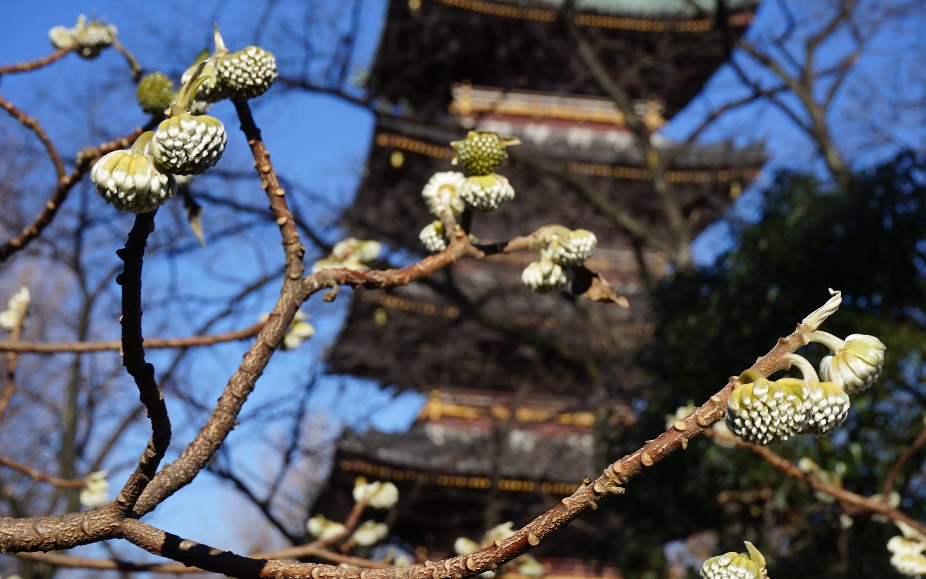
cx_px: 466
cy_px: 292
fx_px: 1893
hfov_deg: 27.5
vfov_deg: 17.4
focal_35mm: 75
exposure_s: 1/160
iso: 100
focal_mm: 49
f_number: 11
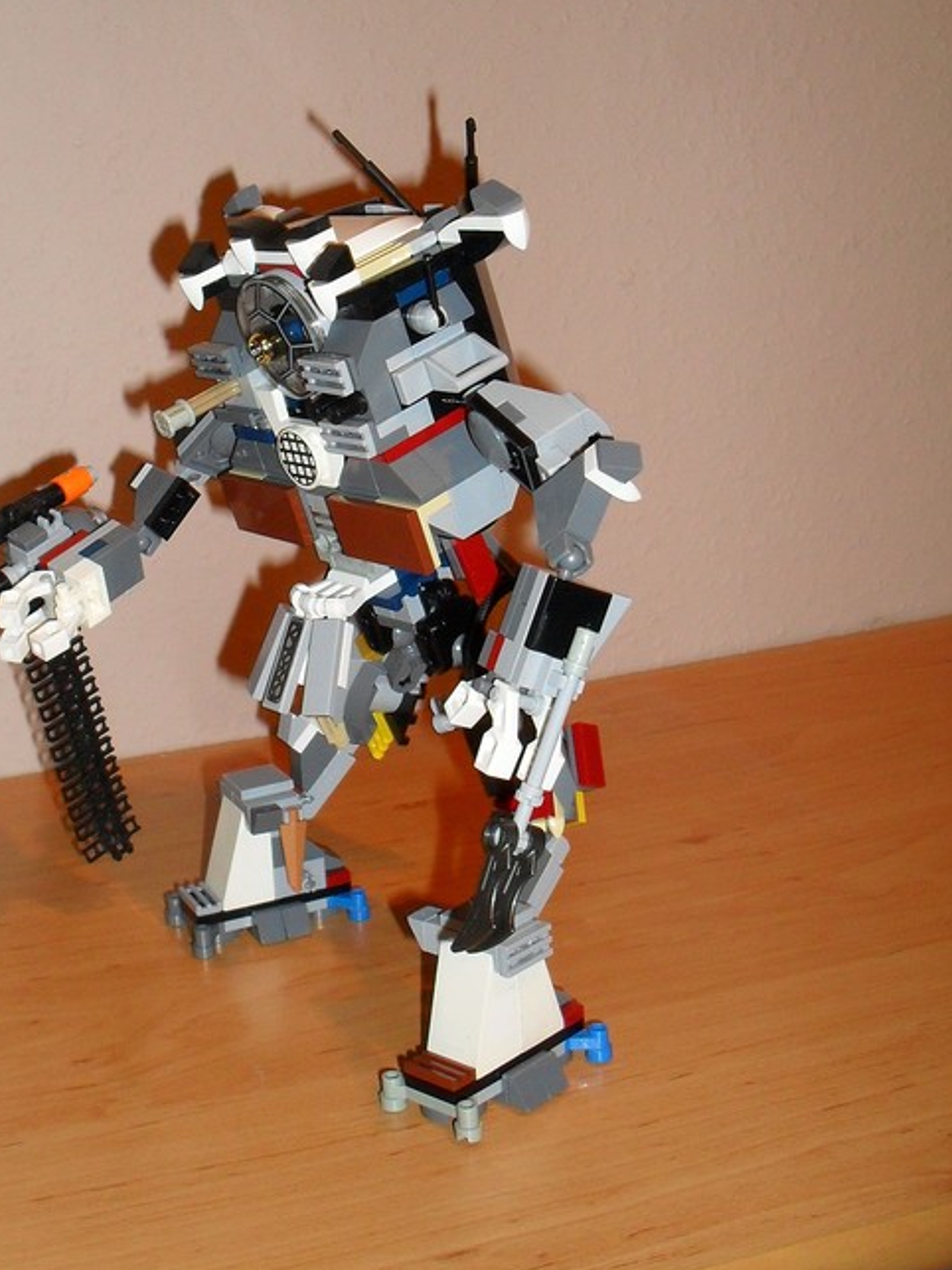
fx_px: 1797
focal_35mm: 49
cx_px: 293
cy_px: 553
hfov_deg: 29.4
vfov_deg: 38.8
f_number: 3.2
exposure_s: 1/45
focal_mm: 6.3
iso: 200
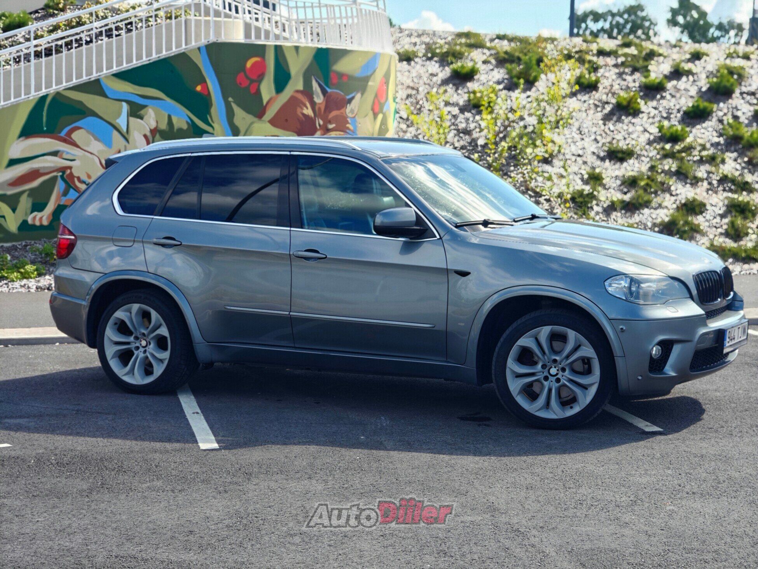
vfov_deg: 21.0
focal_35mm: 70
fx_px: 1533
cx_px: 379
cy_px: 284
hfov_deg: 27.8
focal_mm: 13.3
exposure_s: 1/586
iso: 50
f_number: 6.3
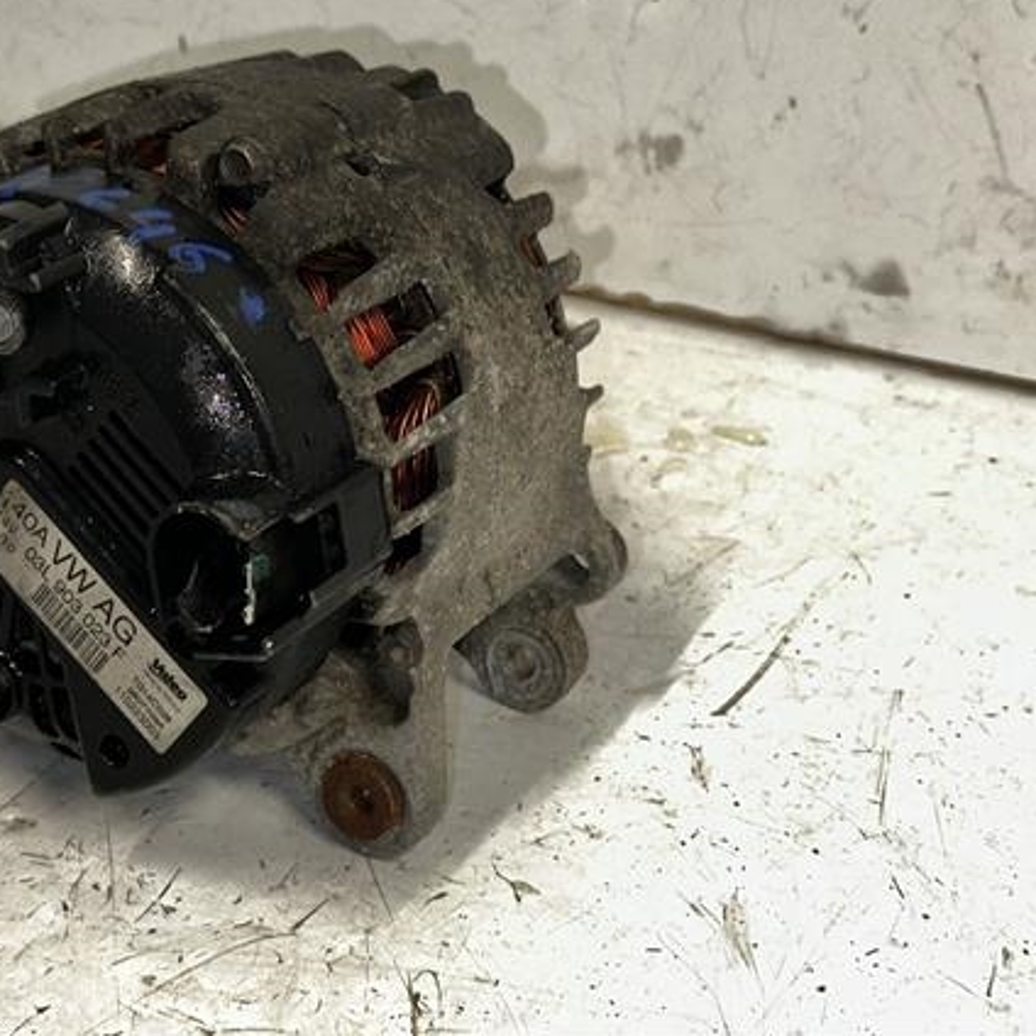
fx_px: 2167
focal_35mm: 64
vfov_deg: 26.9
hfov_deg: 26.7
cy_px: 452
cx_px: 335
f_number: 1.78
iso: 40
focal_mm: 6.86
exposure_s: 1/17
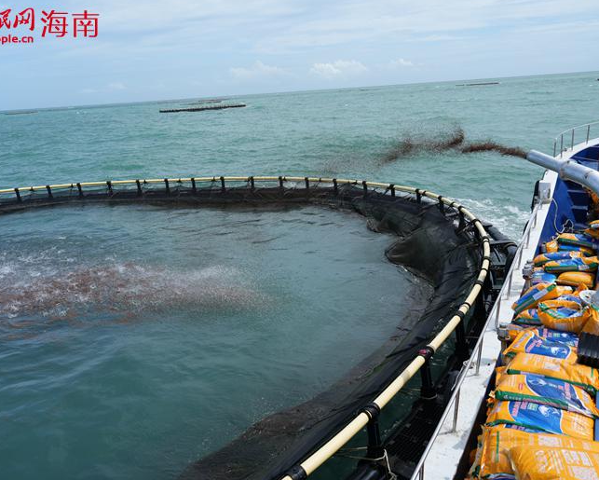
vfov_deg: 51.6
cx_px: 292
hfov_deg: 62.2
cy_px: 237
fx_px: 497
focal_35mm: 28
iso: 100
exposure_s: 1/1000
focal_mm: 24
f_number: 4.5
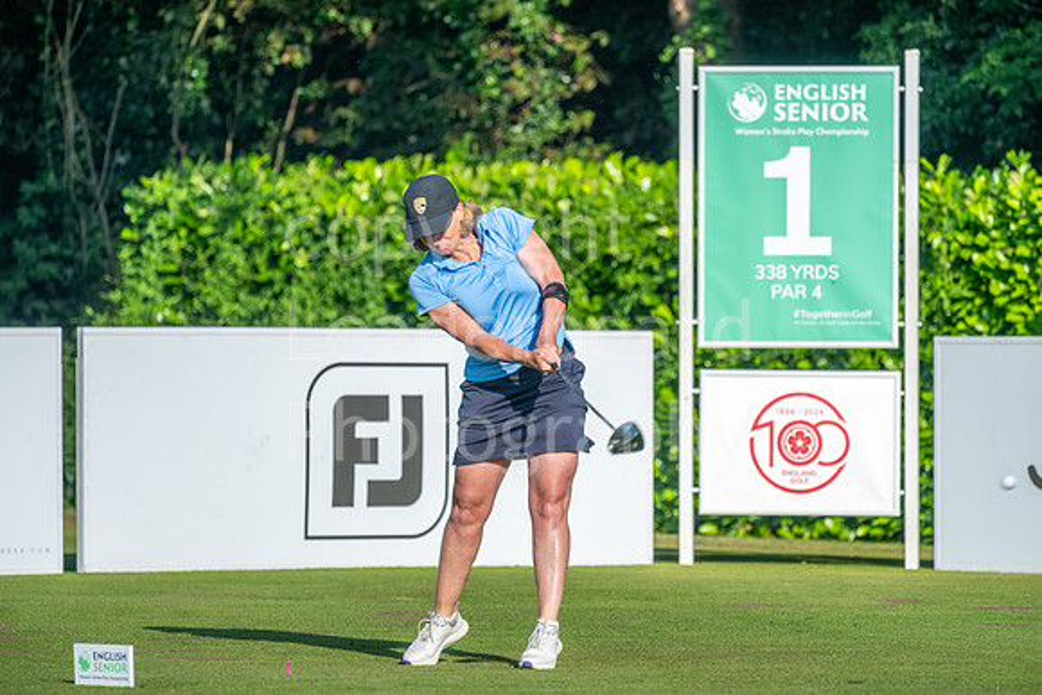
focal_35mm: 300
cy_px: 348
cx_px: 521
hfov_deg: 6.9
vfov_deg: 4.6
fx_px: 8685
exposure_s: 1/1600
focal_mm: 300
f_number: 5
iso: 200
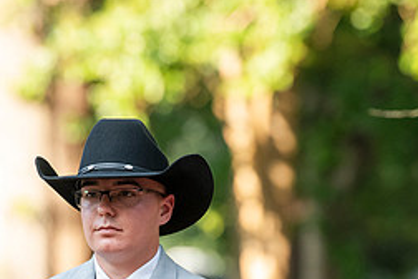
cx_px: 182
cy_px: 286
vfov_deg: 2.3
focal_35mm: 591
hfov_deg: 3.5
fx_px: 6862
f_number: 3.5
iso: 800
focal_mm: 200
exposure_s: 1/800
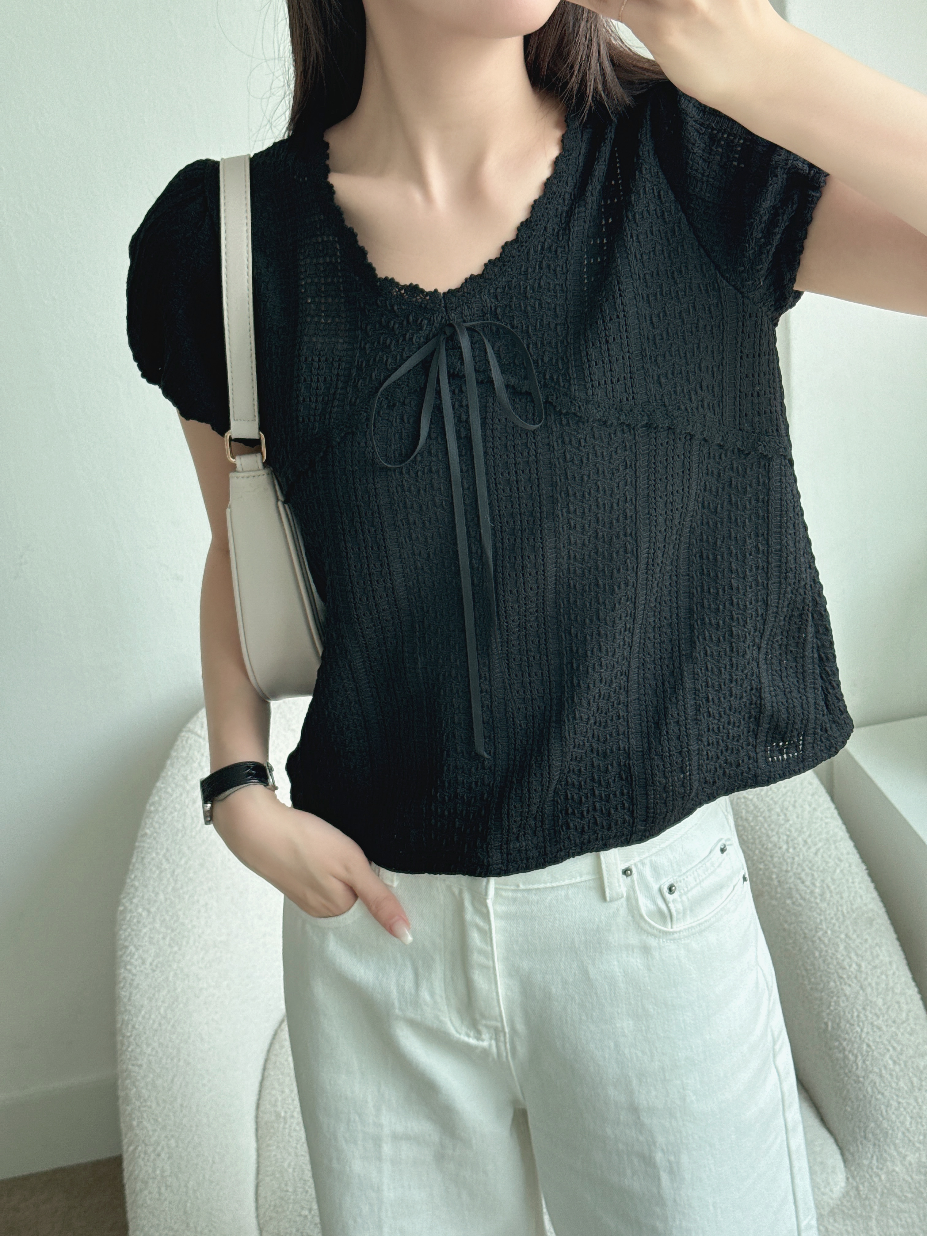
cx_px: 464
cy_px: 618
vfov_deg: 39.7
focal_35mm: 48
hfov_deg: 30.3
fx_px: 1714
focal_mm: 6.76
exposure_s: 1/394
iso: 80
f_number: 1.78
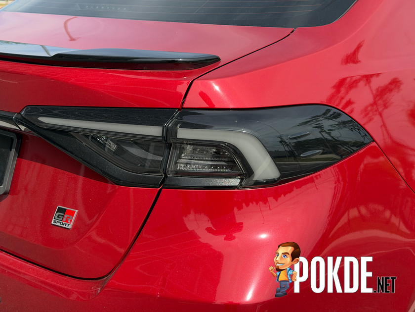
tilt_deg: -13.8
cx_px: 208
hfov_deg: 39.7
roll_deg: -0.4
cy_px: 156
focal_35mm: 48
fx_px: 575
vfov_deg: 30.3
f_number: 1.78
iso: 100
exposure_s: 1/2762
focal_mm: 6.76
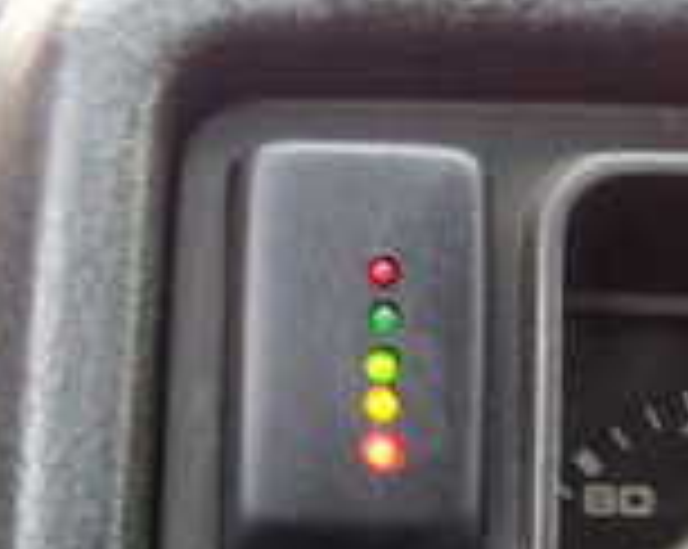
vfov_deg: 11.1
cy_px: 284
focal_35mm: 139
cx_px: 297
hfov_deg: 13.9
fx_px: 2827
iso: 160
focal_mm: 5.6
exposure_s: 1/15
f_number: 2.7
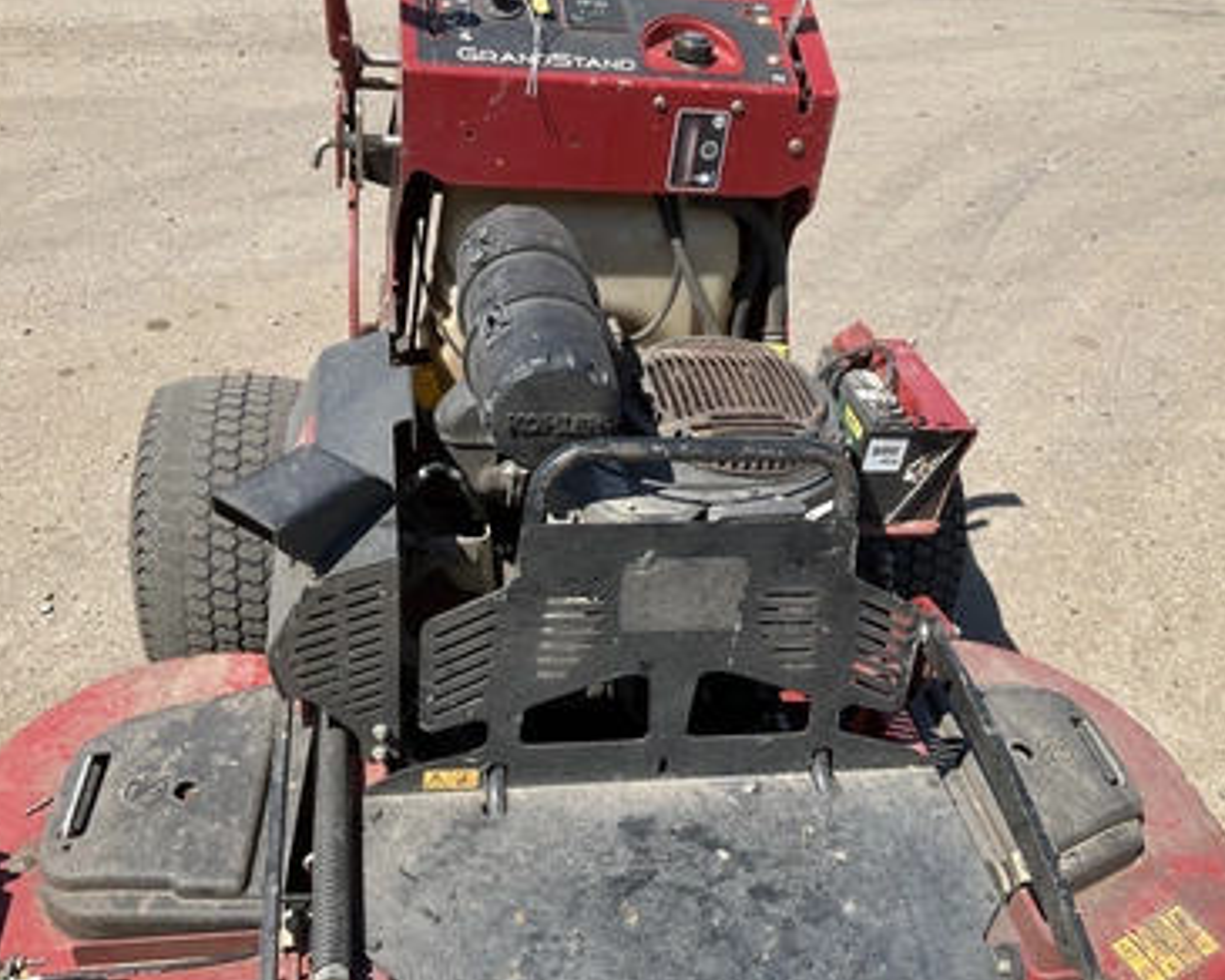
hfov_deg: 57.2
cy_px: 490
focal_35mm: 31
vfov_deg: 47.1
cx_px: 591
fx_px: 1124
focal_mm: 3
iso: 25
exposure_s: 1/1250
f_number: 1.8
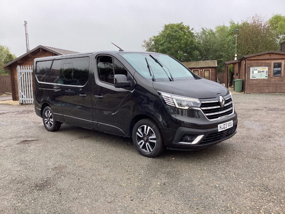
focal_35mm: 31
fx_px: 255
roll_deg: +1.8
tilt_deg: -6.4
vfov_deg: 45.4
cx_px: 142
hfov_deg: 58.4
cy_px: 107
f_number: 2.4
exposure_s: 1/100
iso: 32
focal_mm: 3.3
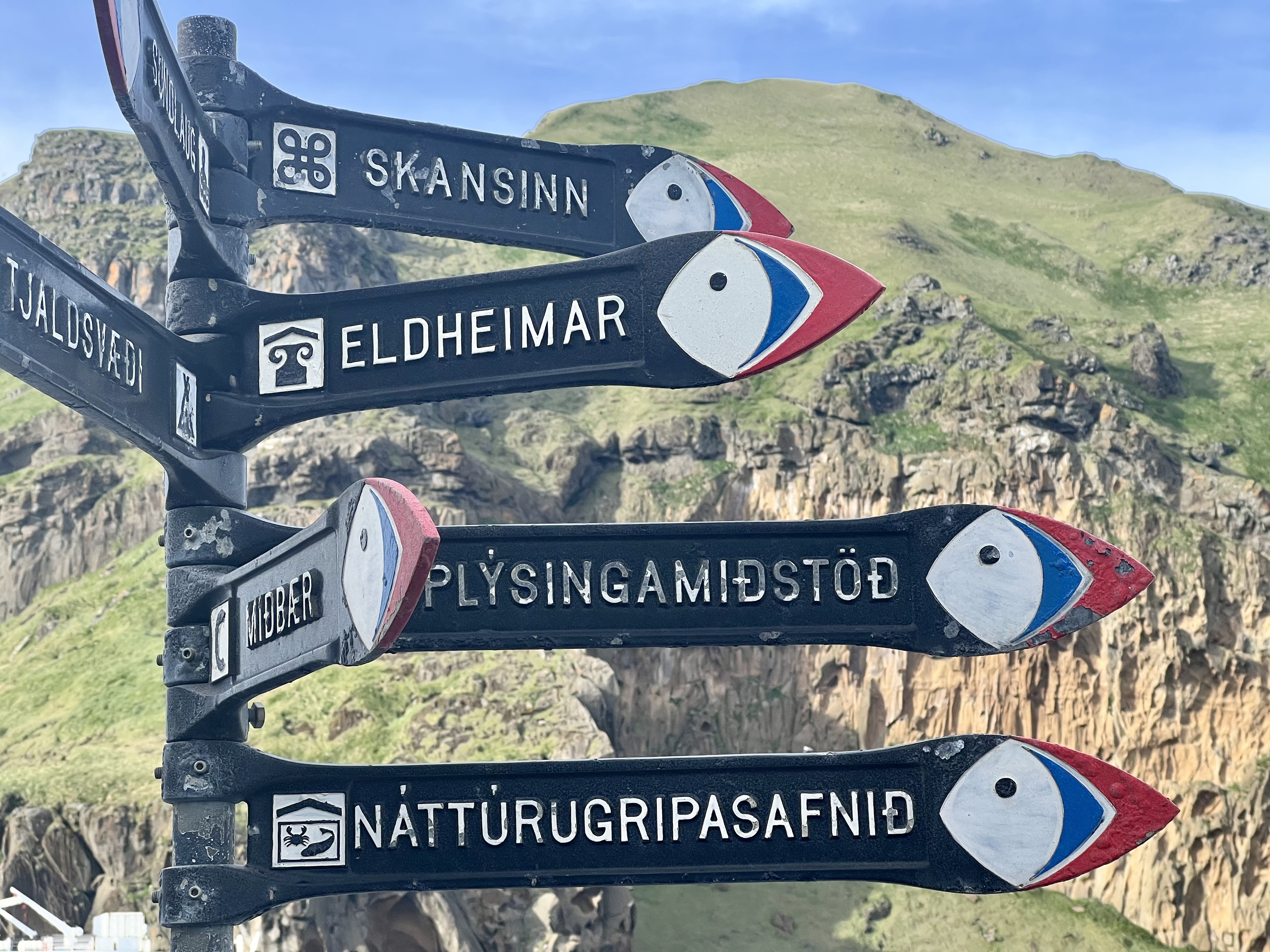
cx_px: 635
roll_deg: +1.2
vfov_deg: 19.1
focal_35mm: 77
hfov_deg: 25.3
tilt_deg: +11.2
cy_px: 476
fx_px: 2825
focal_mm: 9
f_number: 2.8
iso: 32
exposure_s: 1/223
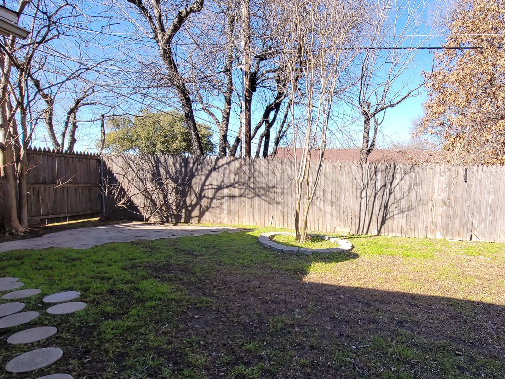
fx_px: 292
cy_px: 228
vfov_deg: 65.3
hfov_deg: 79.5
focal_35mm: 20
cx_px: 329
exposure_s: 1/606
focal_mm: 2.2
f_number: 2.2
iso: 64
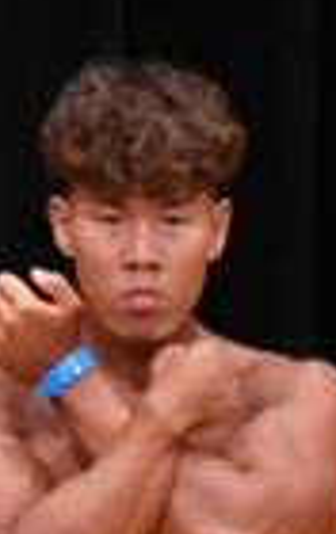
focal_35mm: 1521
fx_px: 22194
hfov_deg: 0.9
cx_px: 216
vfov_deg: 1.4
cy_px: 832
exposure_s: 1/400
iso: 3200
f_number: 5.6
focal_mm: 180
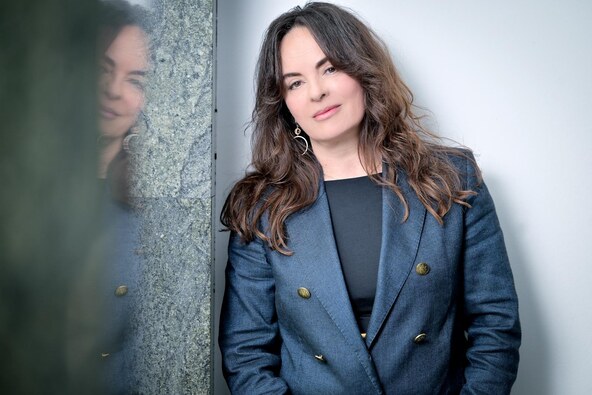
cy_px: 198
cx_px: 296
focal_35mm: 155
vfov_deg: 8.9
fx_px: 2549
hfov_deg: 13.2
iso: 200
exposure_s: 1/125
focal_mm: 155
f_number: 3.2
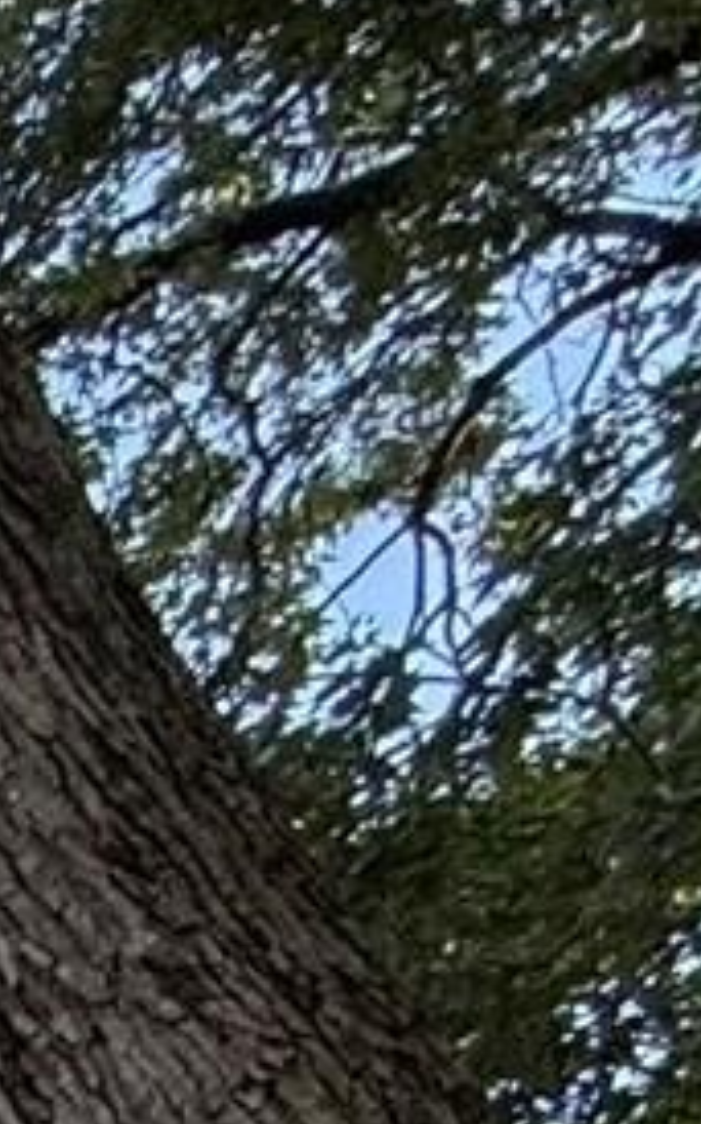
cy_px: 2777
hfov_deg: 7.1
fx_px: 3397
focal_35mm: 111
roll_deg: +0.8
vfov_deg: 13.3
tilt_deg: +1.5
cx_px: -2406
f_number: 2.2
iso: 64
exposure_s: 1/279
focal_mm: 2.22
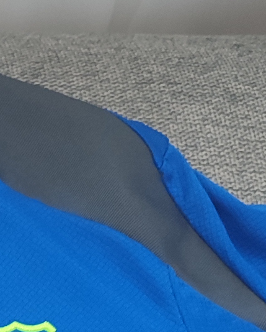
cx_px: -183
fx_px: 1211
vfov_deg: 13.9
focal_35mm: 123
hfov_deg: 11.8
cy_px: 603
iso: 335
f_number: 1.89
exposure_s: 1/33
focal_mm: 5.95
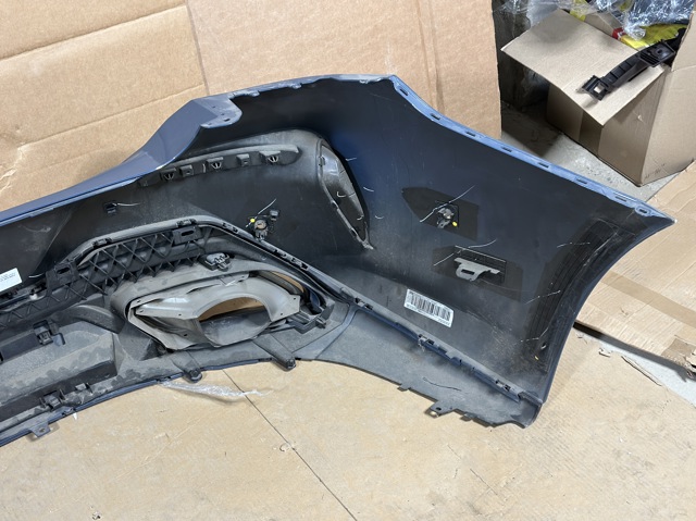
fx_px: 964
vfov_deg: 30.2
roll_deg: +3.8
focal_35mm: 48
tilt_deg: -36.9
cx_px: 348
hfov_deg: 39.7
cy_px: 260
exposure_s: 1/33
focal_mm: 6.86
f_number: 1.78
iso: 250
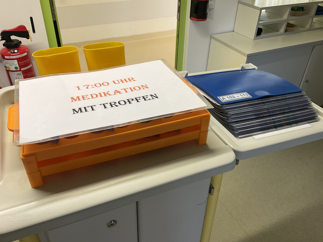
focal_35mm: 30
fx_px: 280
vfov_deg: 46.8
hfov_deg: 60.0
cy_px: 123
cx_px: 159
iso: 50
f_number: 1.8
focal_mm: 3
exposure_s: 1/100
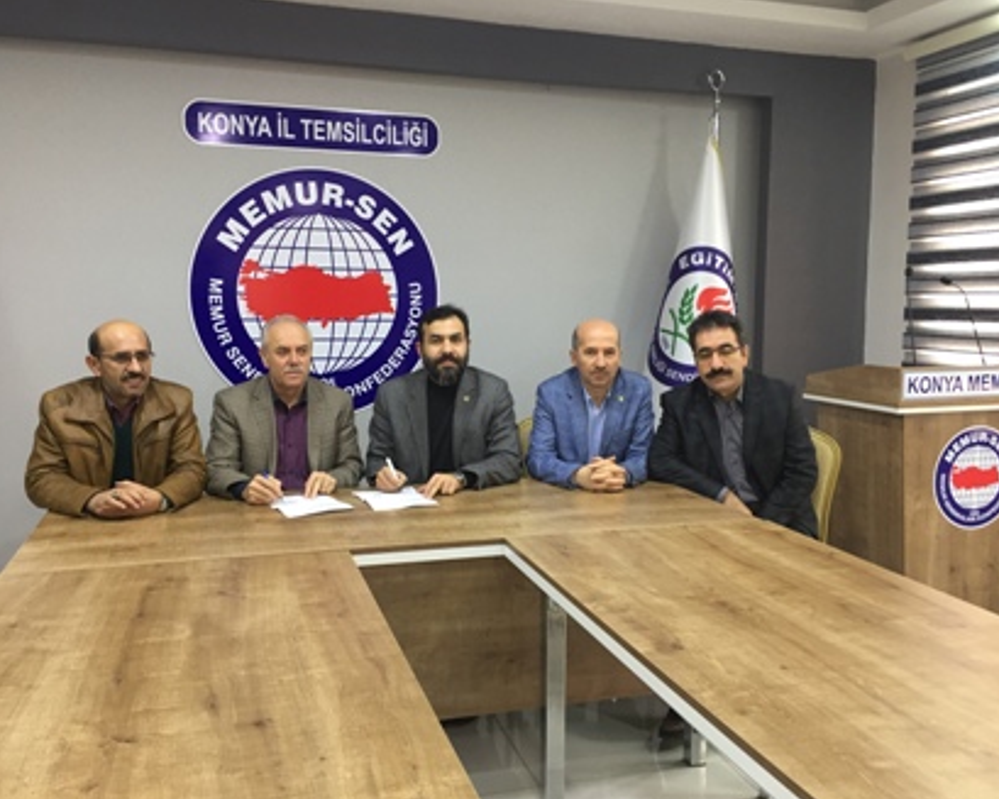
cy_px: 406
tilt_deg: -6.6
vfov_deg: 47.1
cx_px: 493
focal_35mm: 31
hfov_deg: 57.2
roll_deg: -1.0
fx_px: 916
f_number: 2.2
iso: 125
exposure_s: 1/33
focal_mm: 4.15
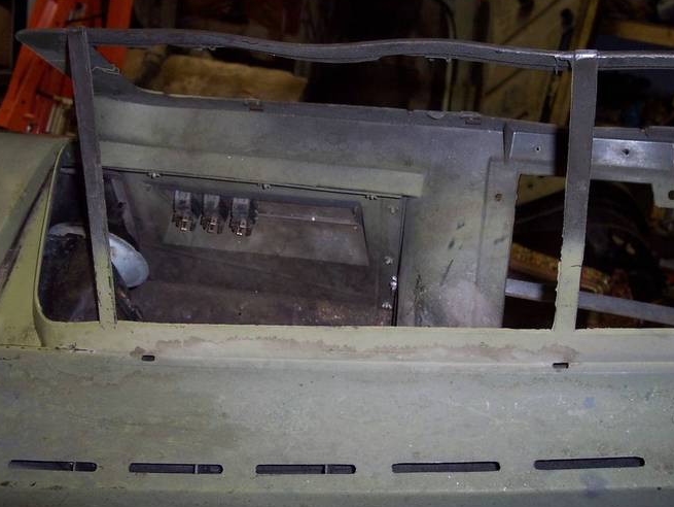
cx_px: 321
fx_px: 916
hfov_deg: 40.4
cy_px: 282
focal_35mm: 47
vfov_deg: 30.9
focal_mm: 8
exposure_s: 1/30
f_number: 2.8
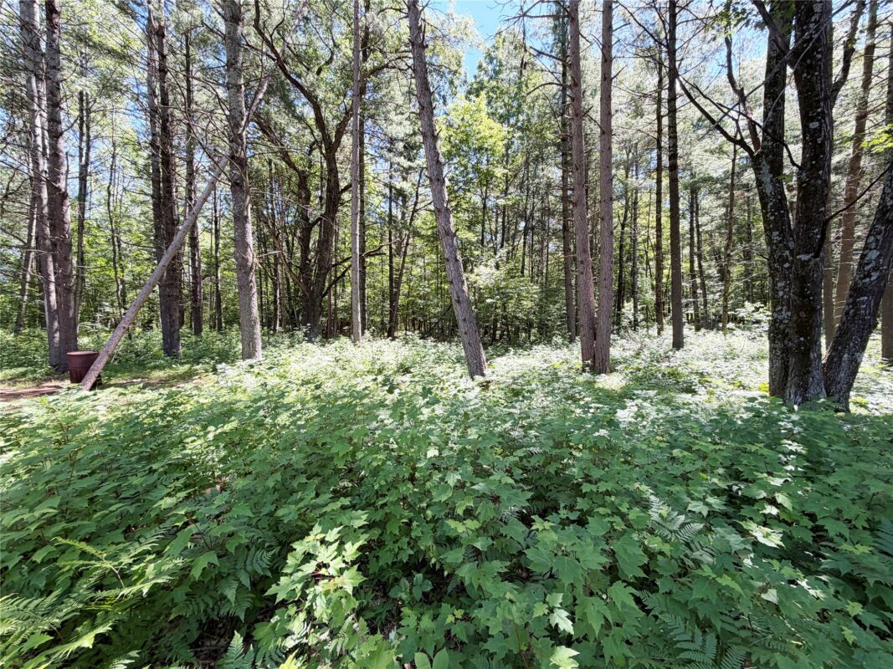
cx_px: 446
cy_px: 334
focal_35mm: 14
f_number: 2.2
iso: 50
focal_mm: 2.22
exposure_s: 1/121
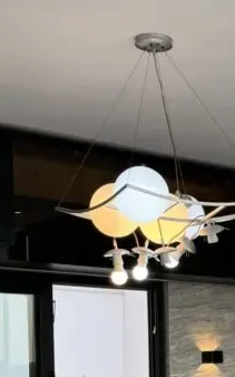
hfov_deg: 14.0
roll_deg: +0.3
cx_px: 291
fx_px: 923
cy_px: 397
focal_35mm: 90
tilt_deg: -1.2
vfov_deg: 22.0
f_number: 1.78
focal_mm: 6.76
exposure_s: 1/182
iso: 64
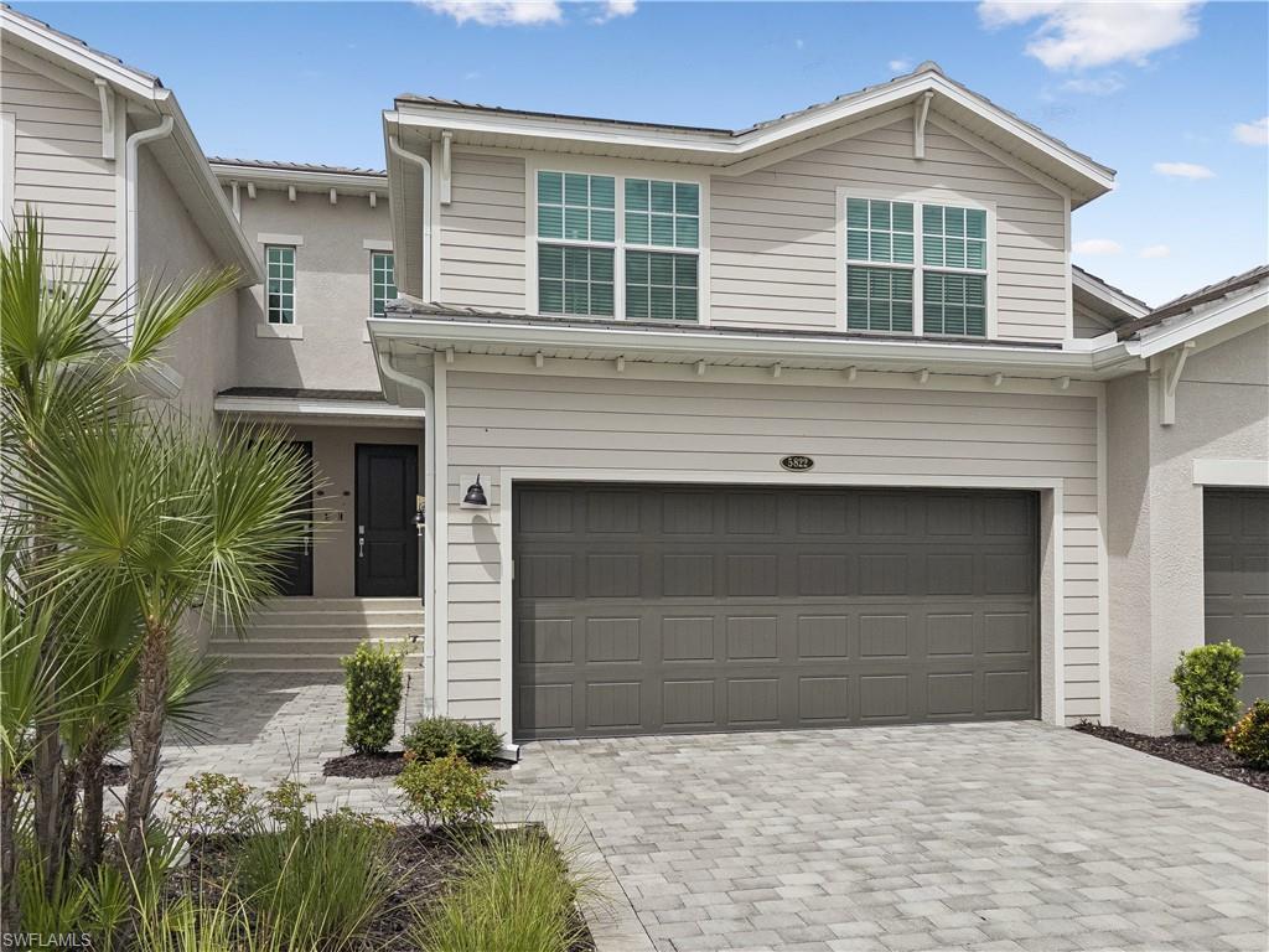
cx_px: 634
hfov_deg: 67.3
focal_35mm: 26
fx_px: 953
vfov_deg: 53.1
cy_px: 476
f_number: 1.6
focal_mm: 6
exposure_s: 1/12000
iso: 50
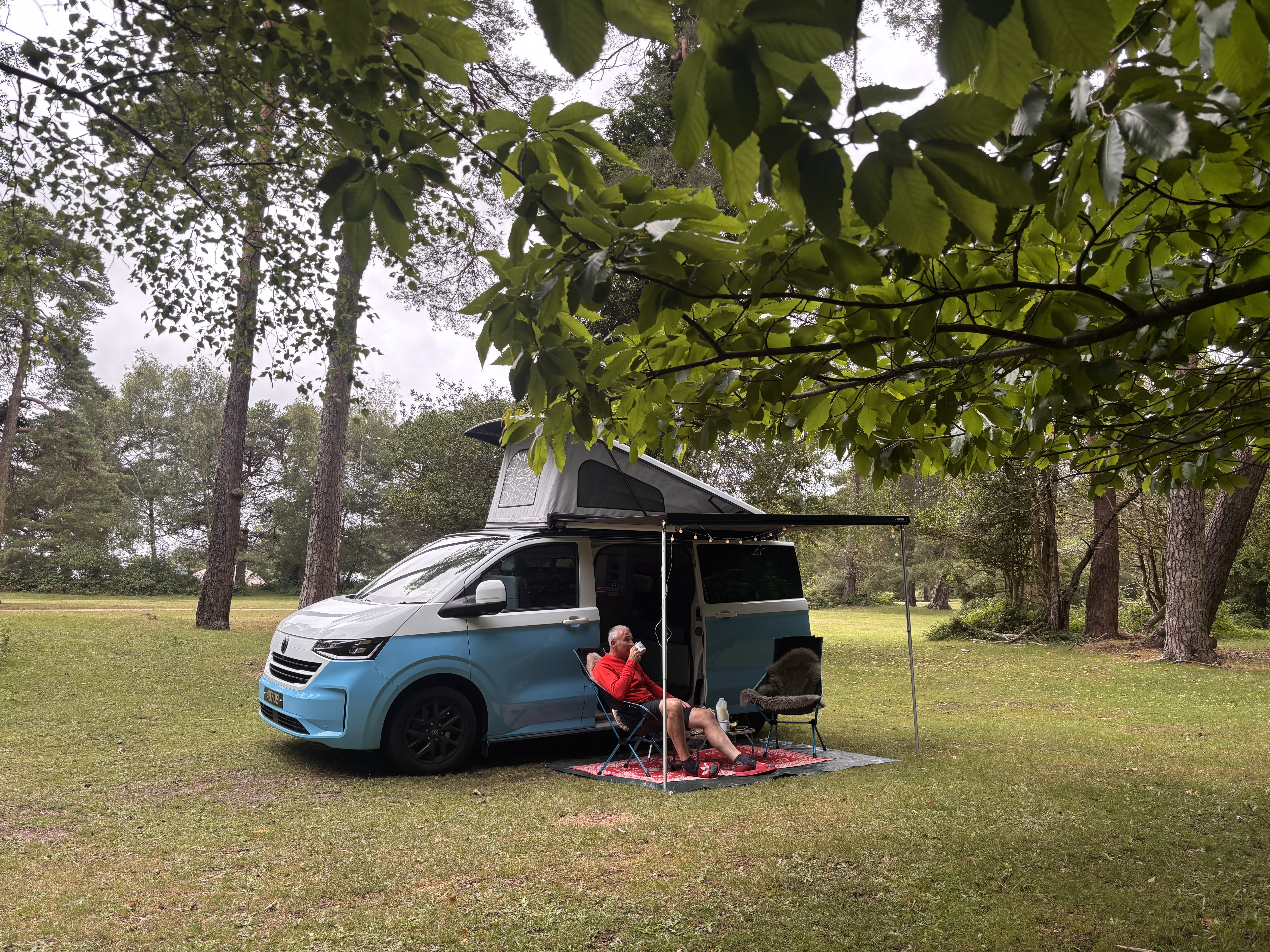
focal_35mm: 26
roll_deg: -0.6
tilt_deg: +5.5
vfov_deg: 53.1
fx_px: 954
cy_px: 476
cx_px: 635
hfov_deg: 67.3
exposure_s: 1/758
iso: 50
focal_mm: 5.96
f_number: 1.6
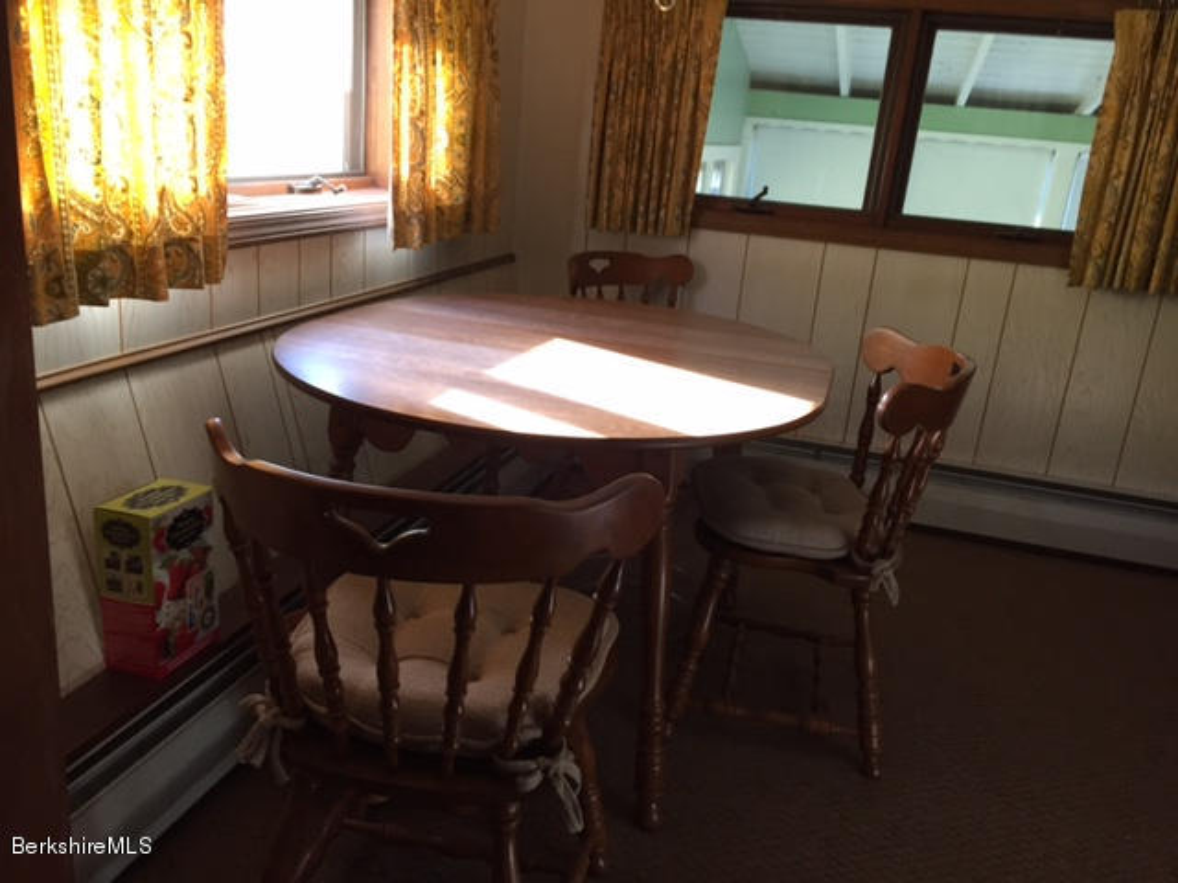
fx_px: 987
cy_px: 442
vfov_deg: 48.2
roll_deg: -6.4
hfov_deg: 61.7
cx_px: 589
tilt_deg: -18.1
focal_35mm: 29
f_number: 2.2
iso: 125
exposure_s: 1/30
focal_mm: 4.15
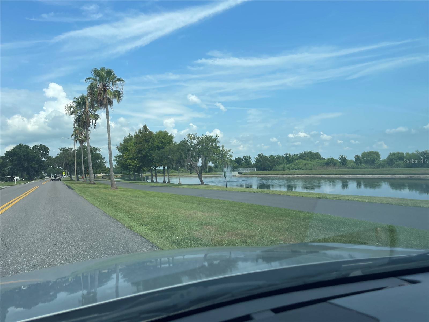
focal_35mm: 25
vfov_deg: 54.9
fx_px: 310
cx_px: 214
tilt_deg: -0.4
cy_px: 161
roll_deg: +1.3
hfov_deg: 69.4
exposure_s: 1/2924
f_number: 1.6
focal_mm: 5.1
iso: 32
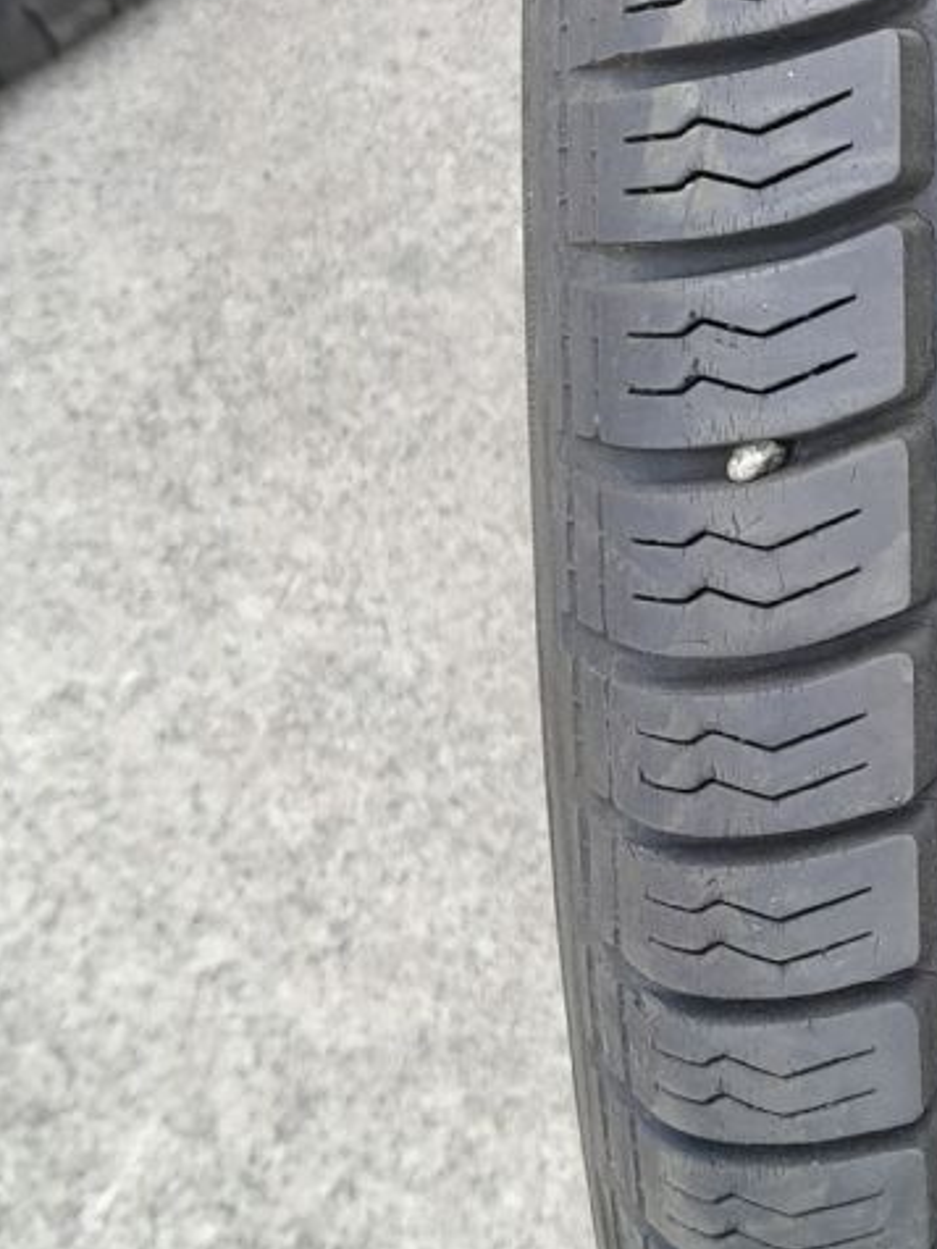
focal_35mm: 71
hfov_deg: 19.2
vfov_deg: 27.0
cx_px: 1206
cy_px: 278
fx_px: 2562
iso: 40
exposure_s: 1/100
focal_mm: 3.98
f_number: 1.8
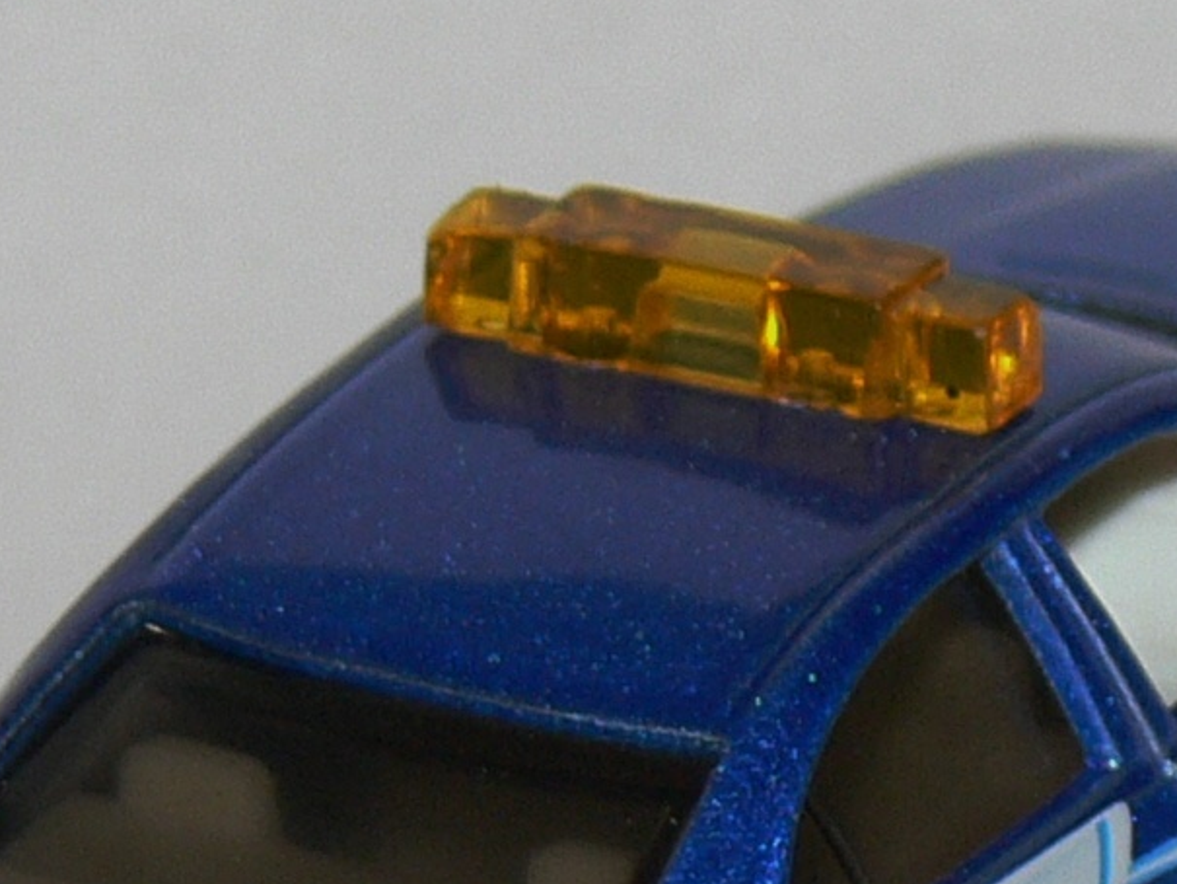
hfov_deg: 3.0
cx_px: 856
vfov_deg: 2.2
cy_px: 828
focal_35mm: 663
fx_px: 22548
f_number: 3.6
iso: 100
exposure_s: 1/30
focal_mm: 26.1
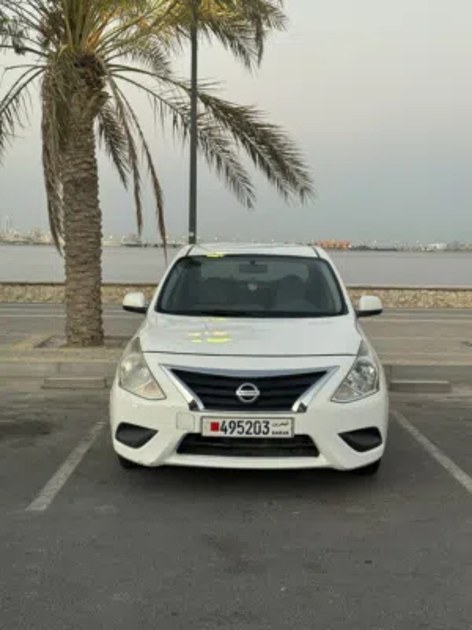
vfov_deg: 39.7
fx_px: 873
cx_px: 236
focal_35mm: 48
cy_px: 315
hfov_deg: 30.3
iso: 80
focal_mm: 6.76
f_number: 1.78
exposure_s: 1/50
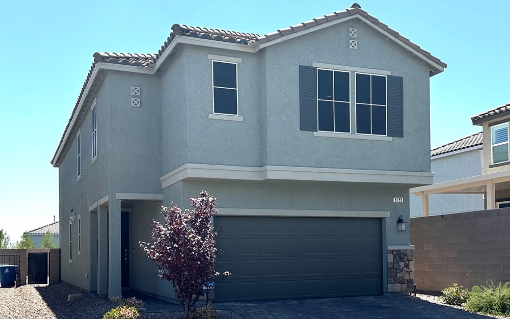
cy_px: 179
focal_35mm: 26
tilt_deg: +2.5
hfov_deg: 70.4
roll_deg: +0.3
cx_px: 254
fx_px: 361
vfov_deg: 47.5
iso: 80
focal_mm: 6.86
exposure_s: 1/5263
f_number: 1.78
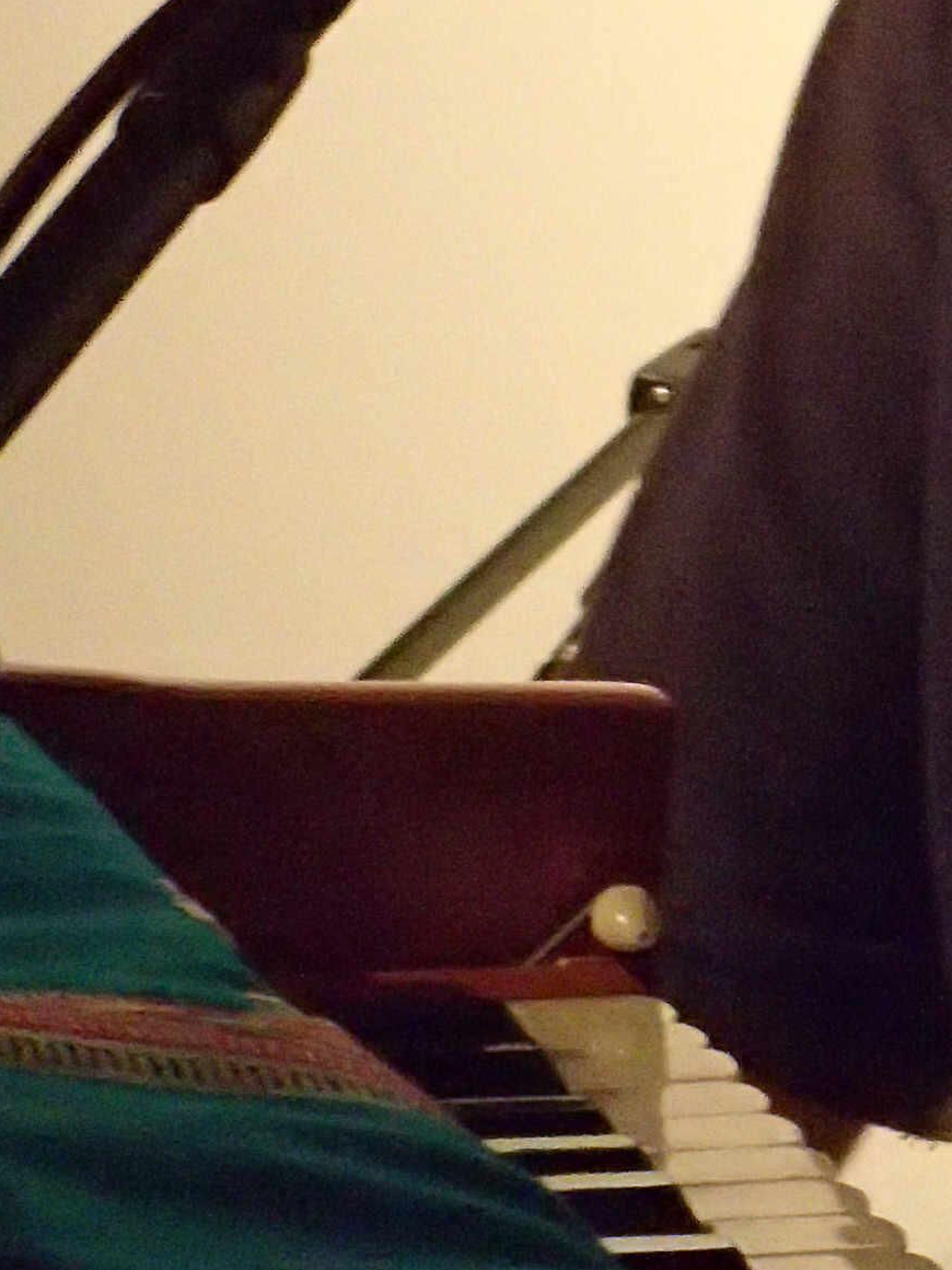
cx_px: 1626
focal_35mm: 342
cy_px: 113
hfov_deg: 4.3
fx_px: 12541
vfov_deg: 5.8
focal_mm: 18
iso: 1600
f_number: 4.9
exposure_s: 1/25
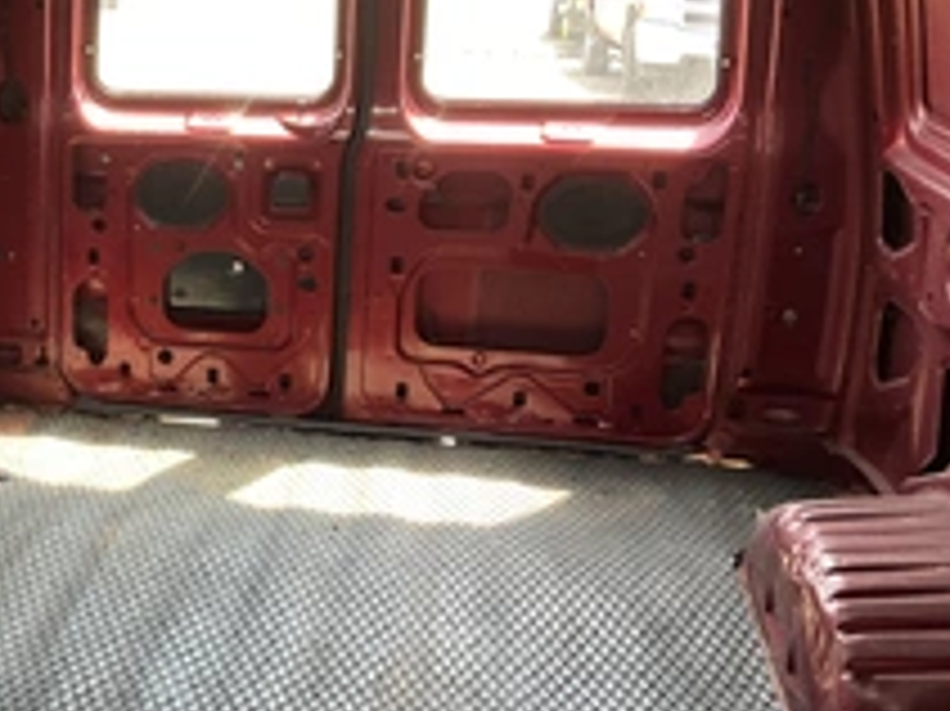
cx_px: 81
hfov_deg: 33.0
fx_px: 1509
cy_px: 342
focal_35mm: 55
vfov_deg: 26.5
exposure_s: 1/87
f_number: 1.8
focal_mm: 3
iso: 64
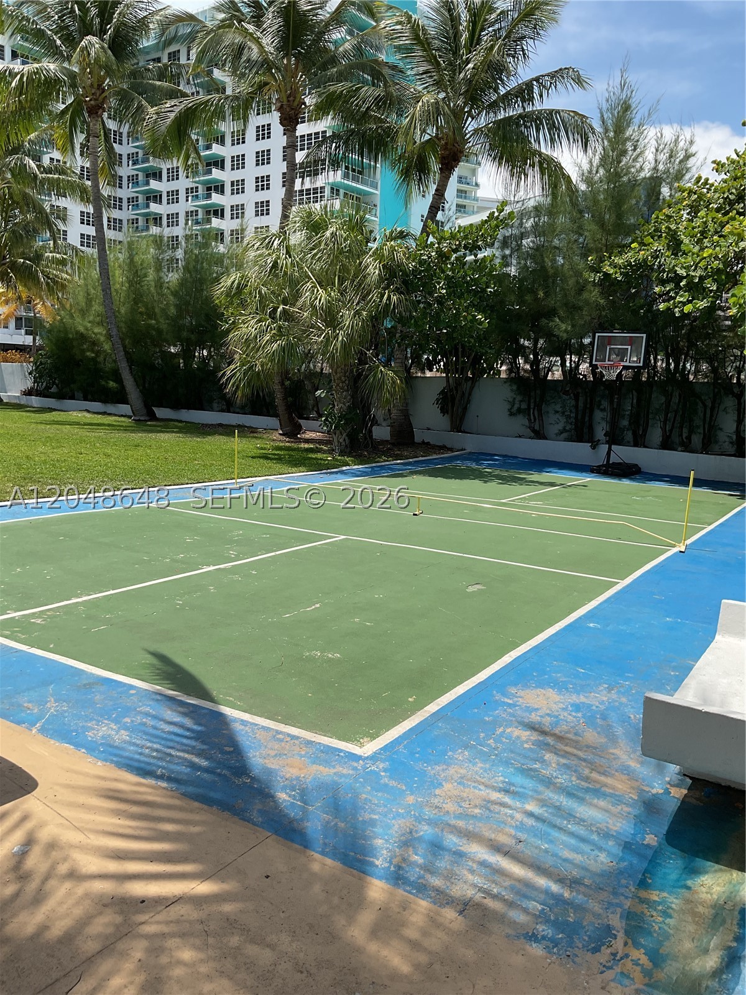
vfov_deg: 61.7
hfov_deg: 48.2
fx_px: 833
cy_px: 498
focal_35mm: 29
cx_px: 373
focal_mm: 3
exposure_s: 1/1675
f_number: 1.8
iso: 16
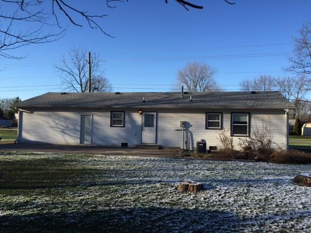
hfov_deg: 61.7
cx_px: 156
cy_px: 116
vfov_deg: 48.2
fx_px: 261
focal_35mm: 29
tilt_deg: +2.3
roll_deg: -1.0
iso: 32
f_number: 2.2
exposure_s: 1/1099
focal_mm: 4.15
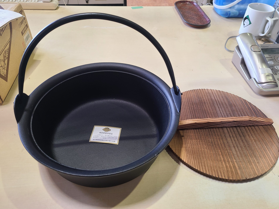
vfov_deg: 53.1
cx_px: 140
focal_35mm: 26
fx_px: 210
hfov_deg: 67.3
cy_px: 104
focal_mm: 5.4
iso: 100
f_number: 1.8
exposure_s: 1/50
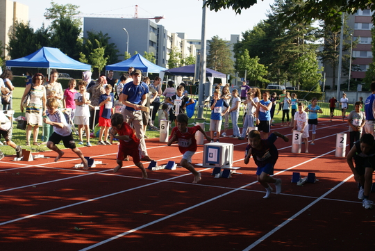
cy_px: 126
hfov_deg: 33.4
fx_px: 625
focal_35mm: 60
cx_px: 188
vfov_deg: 22.7
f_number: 6.3
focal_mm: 40
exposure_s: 1/200
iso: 100
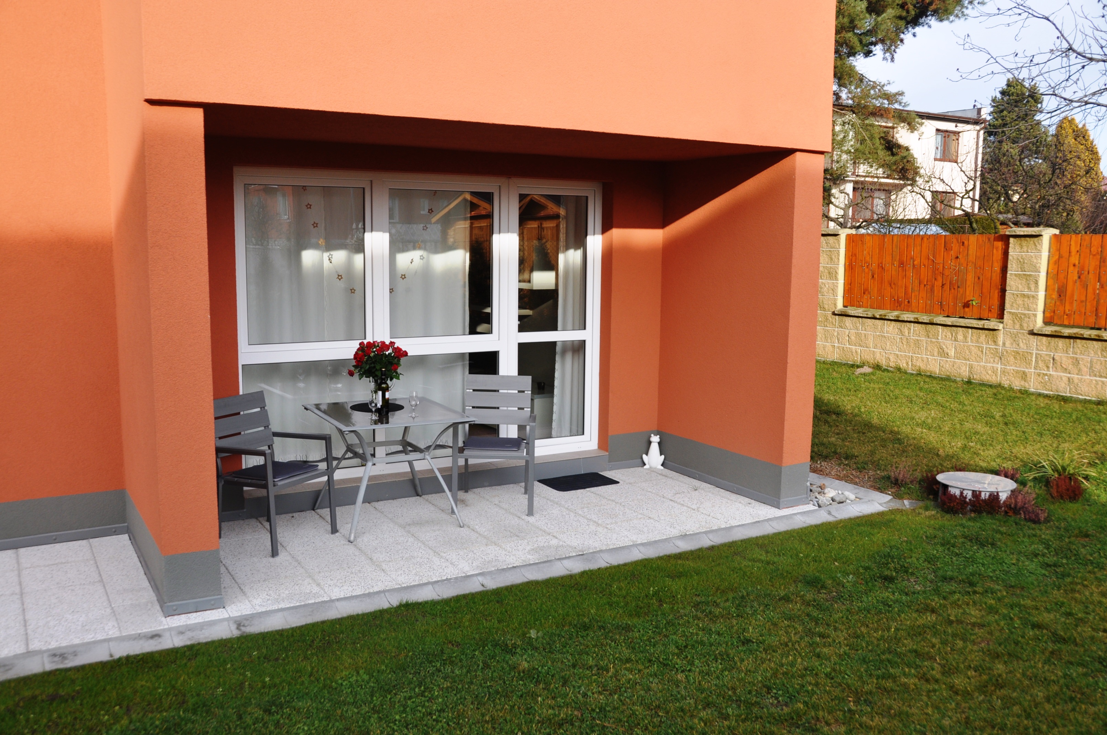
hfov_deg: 62.0
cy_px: 368
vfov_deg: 43.5
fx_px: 921
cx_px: 554
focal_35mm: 30
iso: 200
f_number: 6.3
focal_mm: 20
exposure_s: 1/160
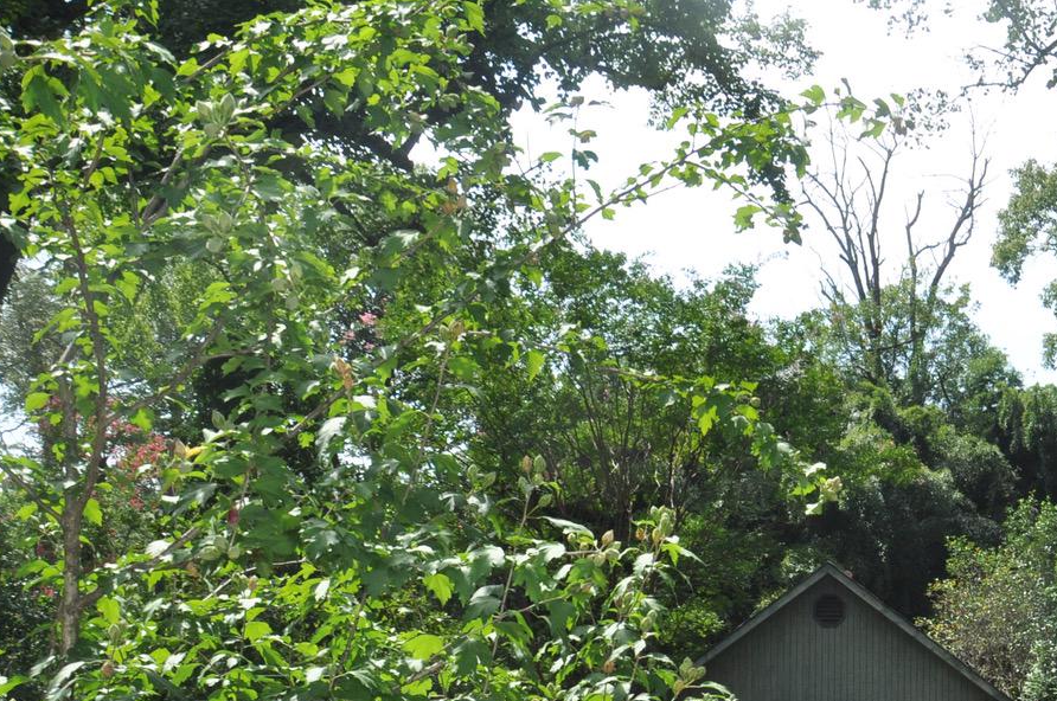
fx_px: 1818
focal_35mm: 62
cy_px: 747
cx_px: 1064
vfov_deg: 20.9
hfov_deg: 30.1
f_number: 10
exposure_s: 1/200
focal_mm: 18
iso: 200
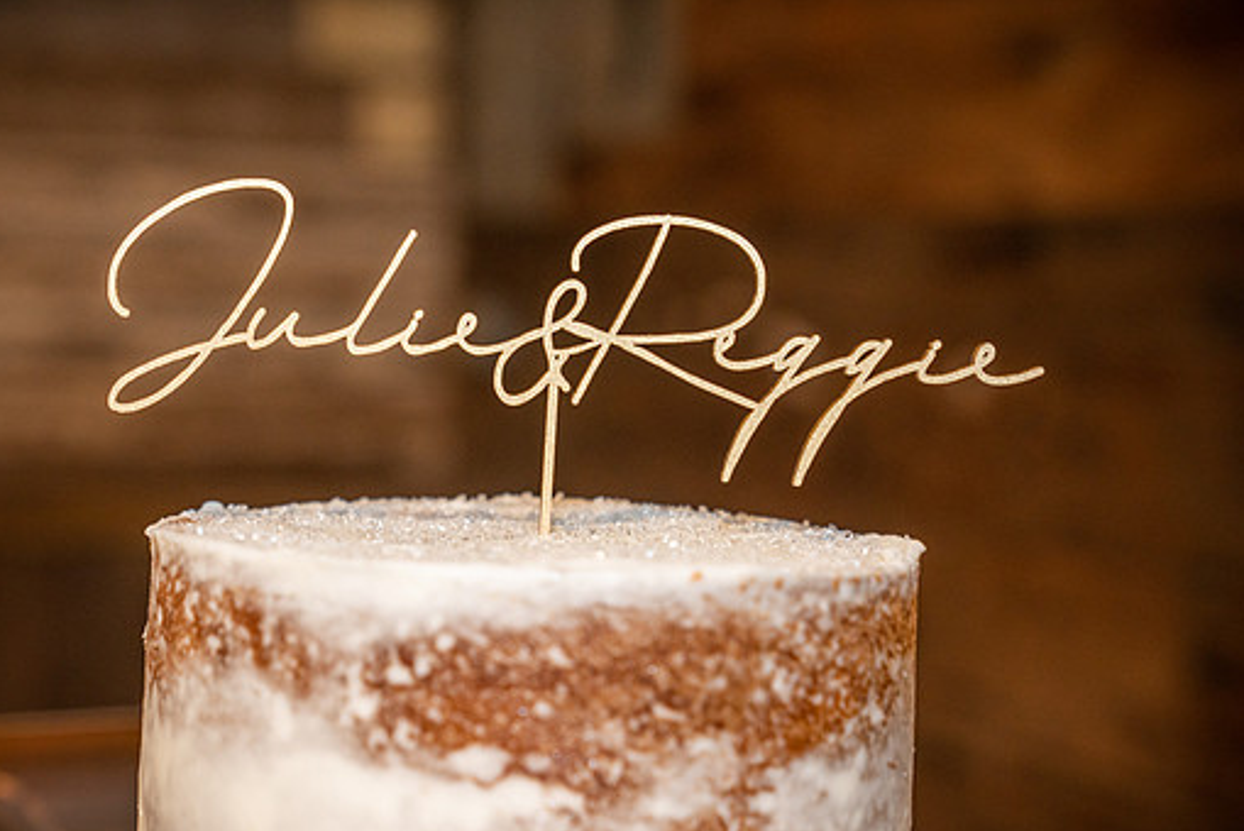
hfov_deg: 24.4
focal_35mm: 83
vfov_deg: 16.5
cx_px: 511
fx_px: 2870
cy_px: 468
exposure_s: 1/80
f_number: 5
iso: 1600
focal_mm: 70
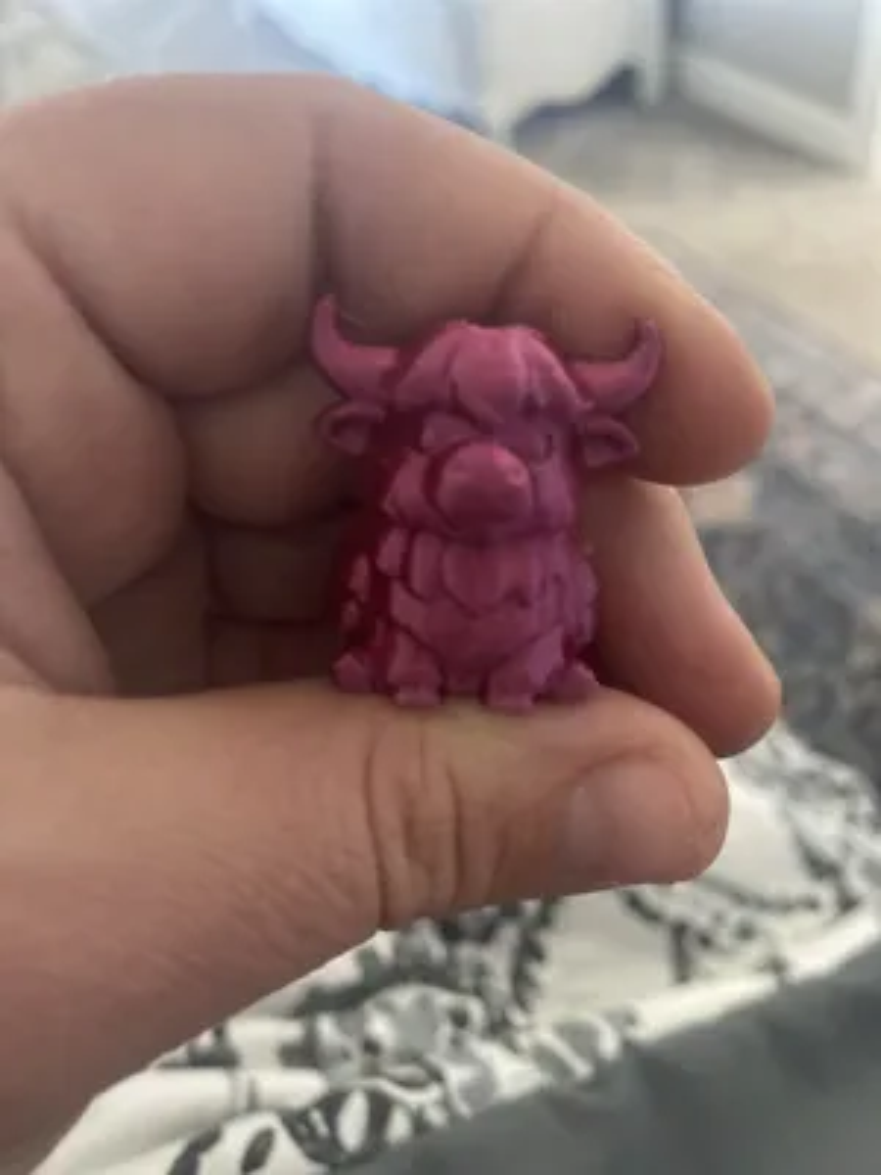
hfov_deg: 53.1
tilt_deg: -50.7
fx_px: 882
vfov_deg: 67.3
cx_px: 440
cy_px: 588
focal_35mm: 26
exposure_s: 1/30
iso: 640
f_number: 1.8
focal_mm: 4.25
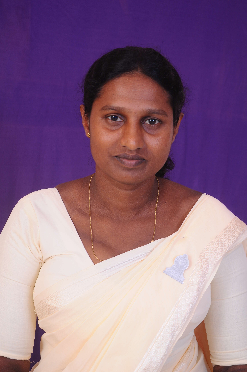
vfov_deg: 29.9
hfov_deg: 20.1
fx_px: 696
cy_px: 186
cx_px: 124
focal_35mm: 68
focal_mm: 45
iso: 200
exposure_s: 1/125
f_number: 6.3
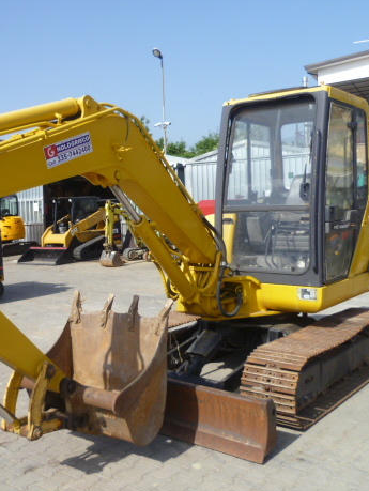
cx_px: 86
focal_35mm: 39
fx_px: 554
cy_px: 237
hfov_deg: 35.9
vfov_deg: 47.8
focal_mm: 5
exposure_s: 1/160
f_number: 9
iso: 100
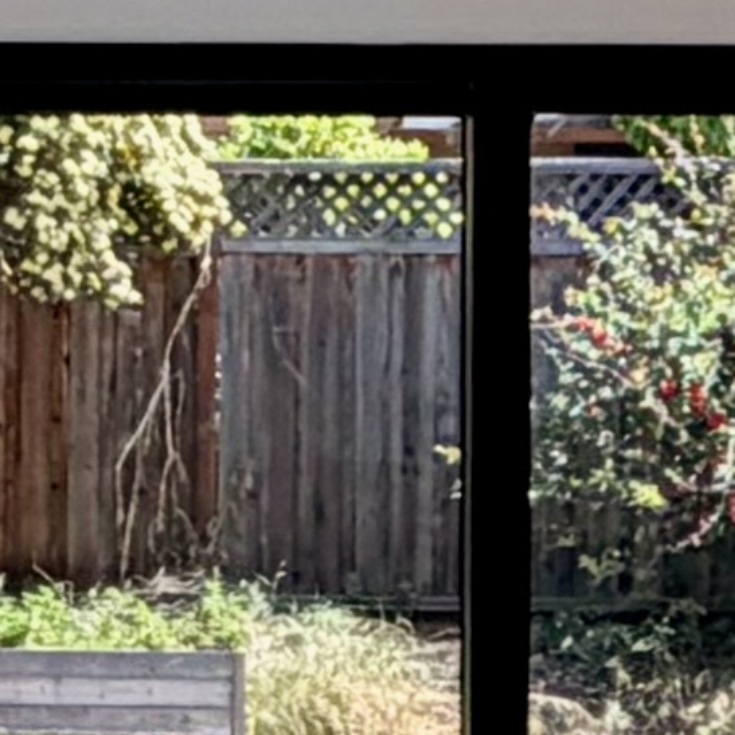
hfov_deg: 13.2
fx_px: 3147
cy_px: -1
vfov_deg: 13.1
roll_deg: +0.5
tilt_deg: +7.6
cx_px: 44
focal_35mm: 131
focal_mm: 2.22
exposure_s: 1/310
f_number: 2.2
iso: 50
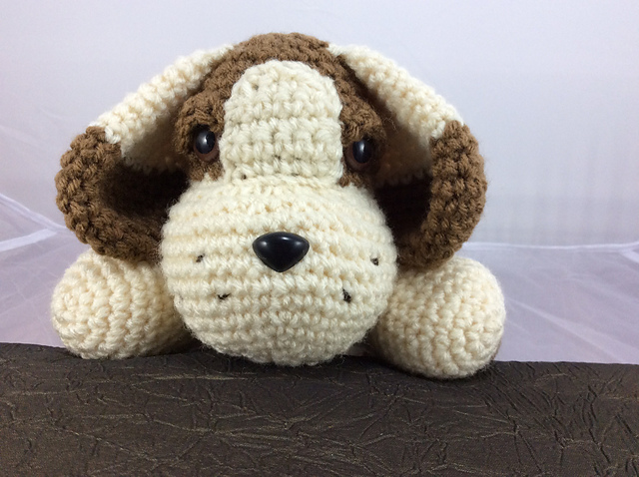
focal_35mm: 32
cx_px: 320
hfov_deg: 56.9
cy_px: 238
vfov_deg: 44.1
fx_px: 590
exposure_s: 1/120
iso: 64
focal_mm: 3.3
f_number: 2.4
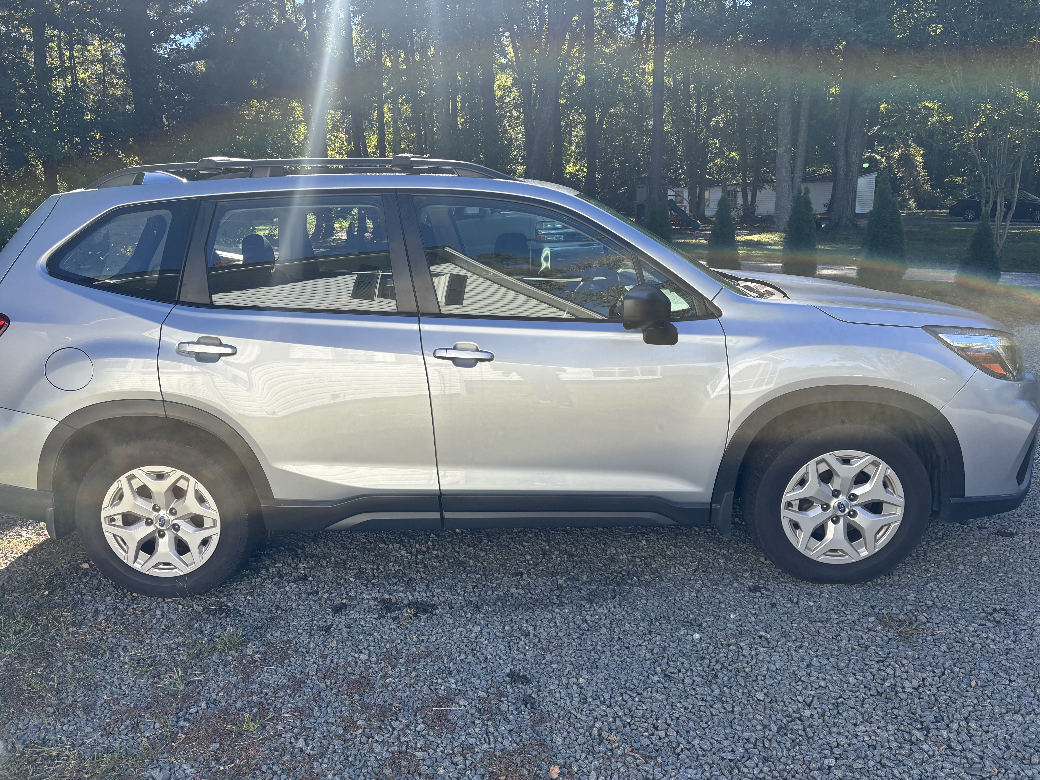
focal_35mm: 26
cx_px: 520
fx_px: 781
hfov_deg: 67.3
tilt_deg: -14.1
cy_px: 390
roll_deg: +1.8
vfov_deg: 53.1
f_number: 1.6
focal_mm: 5.96
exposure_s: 1/1068
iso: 50
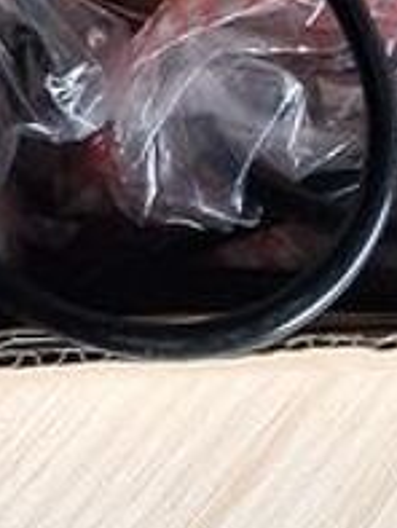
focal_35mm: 183
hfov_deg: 7.8
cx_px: -359
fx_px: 2795
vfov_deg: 9.0
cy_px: -1009
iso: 400
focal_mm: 4
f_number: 1.8
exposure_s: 1/50
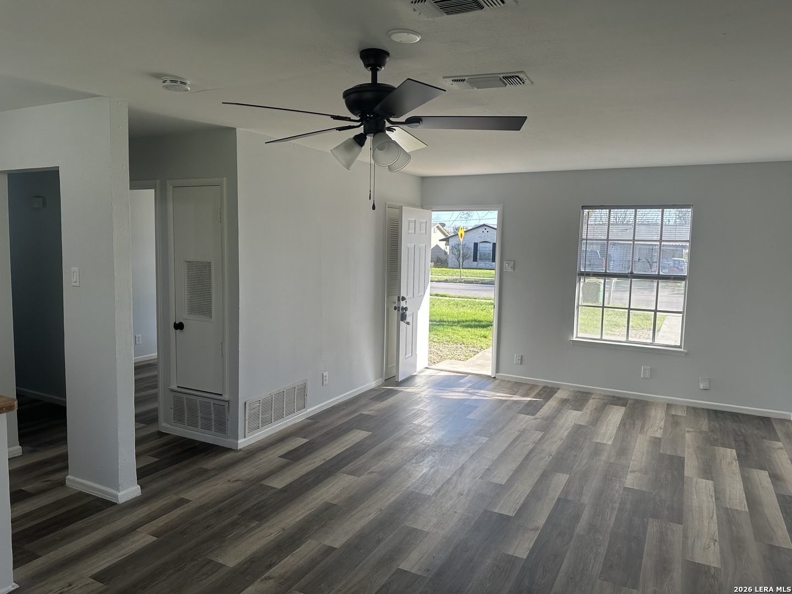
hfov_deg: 71.6
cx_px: 396
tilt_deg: -4.9
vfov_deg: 56.8
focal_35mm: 24
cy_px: 297
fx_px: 549
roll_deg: -1.1
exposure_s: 1/549
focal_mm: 6.86
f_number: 1.78
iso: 80
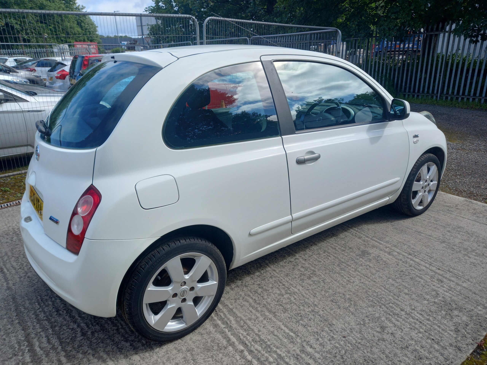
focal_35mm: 25
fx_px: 352
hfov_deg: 69.4
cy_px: 182
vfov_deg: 54.9
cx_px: 244
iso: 25
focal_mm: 4.6
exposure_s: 1/546
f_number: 2
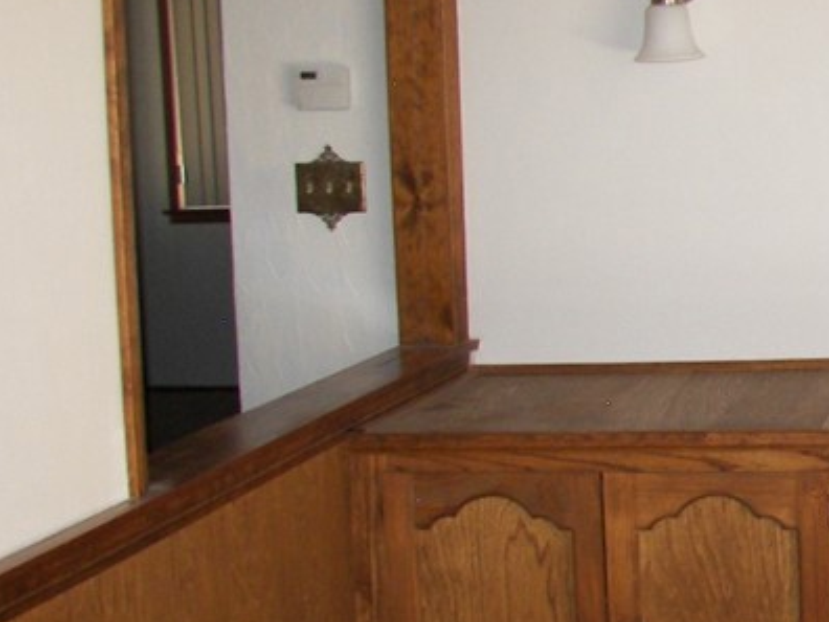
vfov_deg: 15.9
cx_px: 1020
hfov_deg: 19.7
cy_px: 413
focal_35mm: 93
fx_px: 2227
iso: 100
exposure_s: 1/30
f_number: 2.8
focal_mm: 6
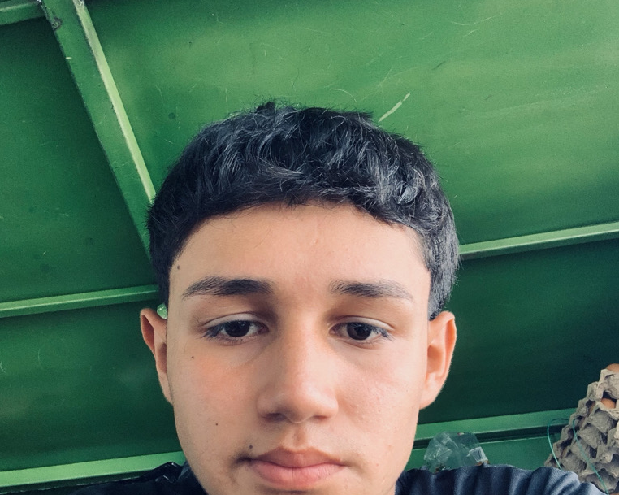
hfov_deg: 43.8
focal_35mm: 42
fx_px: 769
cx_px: 311
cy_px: 368
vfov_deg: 34.9
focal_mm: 2.87
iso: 64
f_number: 2.2
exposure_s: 1/115
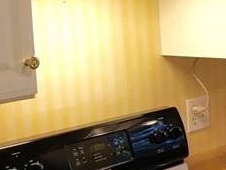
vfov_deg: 11.3
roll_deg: +0.6
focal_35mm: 131
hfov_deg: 13.7
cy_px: 65
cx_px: 386
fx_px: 855
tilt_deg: -7.7
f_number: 2.2
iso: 80
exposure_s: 1/30
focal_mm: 4.15
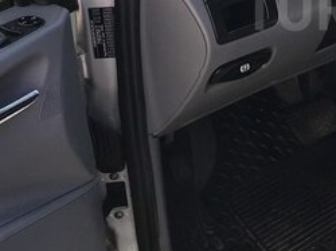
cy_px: 10
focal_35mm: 74
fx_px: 718
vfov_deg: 19.4
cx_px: 382
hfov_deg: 24.4
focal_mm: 3.99
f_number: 1.8
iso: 20
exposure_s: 1/255
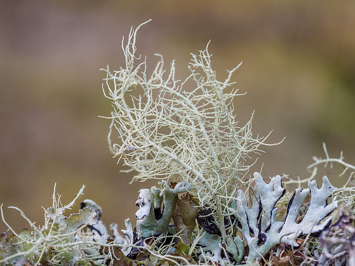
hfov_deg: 16.4
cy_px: 133
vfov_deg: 12.3
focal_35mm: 120
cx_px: 178
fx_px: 1231
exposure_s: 1/6
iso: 200
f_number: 10
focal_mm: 60
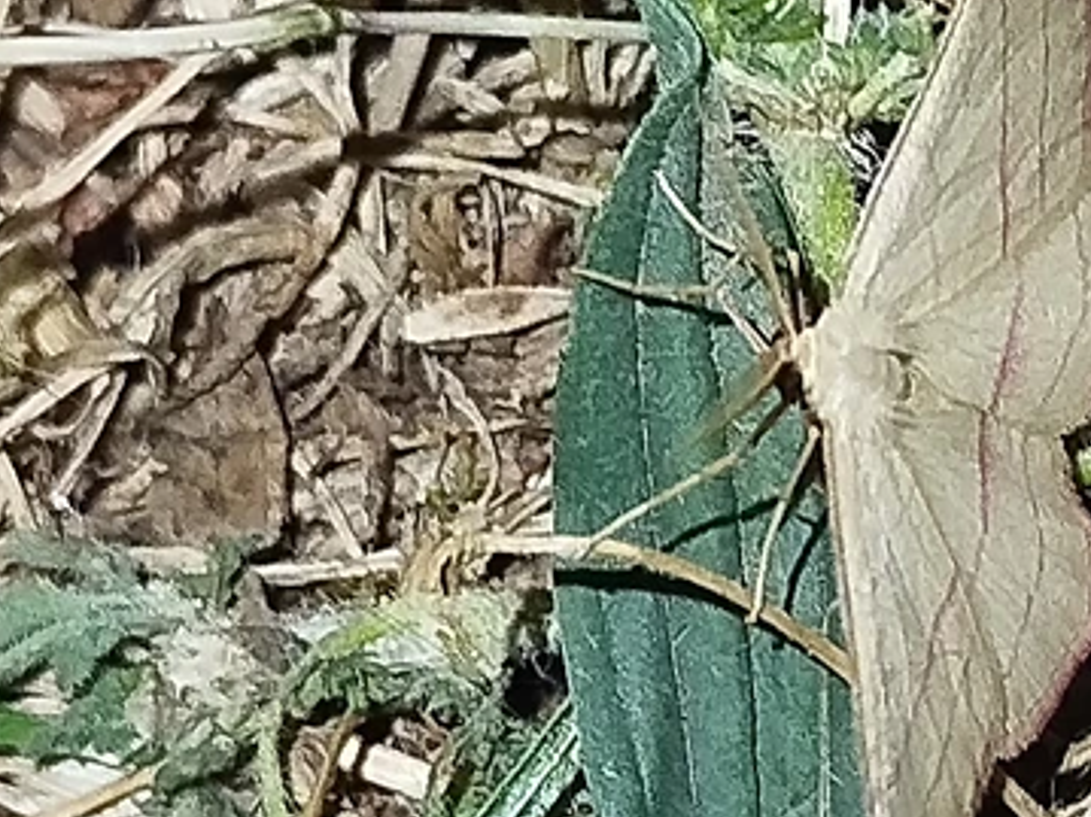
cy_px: 459
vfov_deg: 8.9
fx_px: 5230
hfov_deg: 11.9
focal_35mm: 166
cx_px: 909
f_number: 1.7
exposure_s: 1/33
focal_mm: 5.31
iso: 250
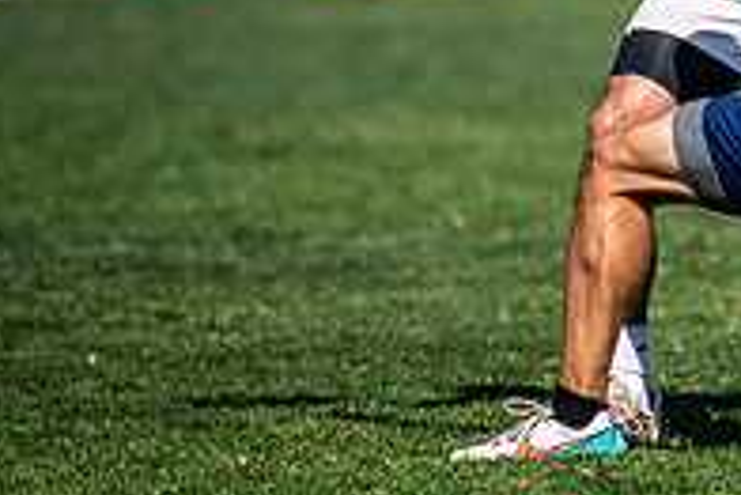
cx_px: 828
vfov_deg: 1.6
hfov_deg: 2.3
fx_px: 18291
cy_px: -40
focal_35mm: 888
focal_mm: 300
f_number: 3.2
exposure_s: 1/2500
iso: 110
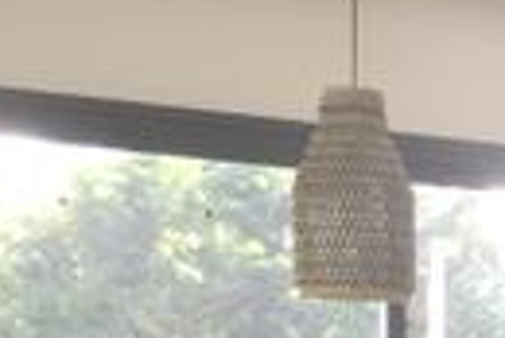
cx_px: 870
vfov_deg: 9.1
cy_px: 754
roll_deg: -2.3
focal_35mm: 139
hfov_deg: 13.4
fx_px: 1952
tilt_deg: -8.0
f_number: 2.2
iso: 40
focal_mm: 4.15
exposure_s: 1/100
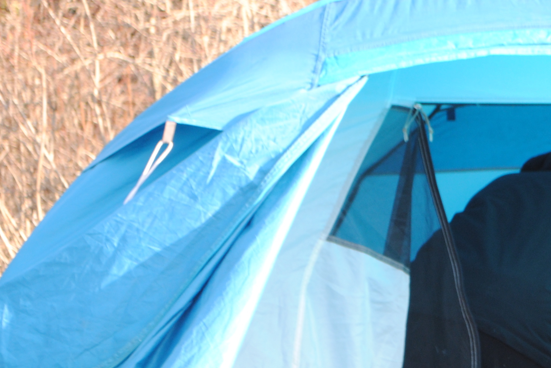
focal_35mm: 193
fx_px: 2960
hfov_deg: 10.5
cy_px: 380
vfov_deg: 7.1
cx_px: 599
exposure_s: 1/50
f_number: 5.6
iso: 200
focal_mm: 55
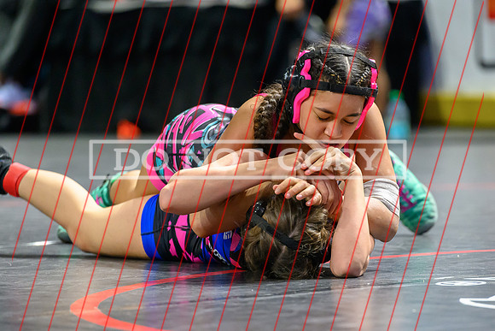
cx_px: 293
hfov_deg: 6.9
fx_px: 4122
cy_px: 216
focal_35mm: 300
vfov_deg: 4.6
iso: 6400
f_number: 2.8
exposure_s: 1/800
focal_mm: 200
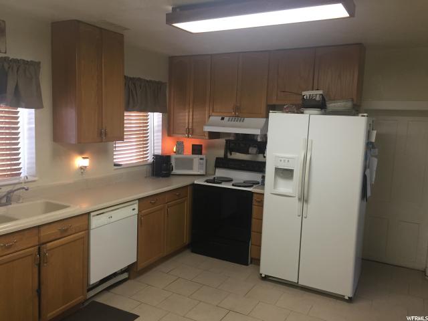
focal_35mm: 29
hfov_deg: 61.7
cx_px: 214
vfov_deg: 48.2
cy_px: 160
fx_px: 359
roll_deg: -3.5
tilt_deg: -6.3
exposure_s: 1/30
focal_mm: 4.15
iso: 125
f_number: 2.2
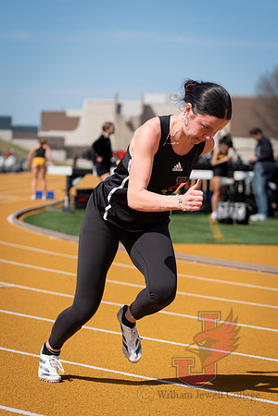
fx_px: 1598
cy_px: 208
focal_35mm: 138
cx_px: 139
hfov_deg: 9.9
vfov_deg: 14.9
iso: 100
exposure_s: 1/1250
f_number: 3.5
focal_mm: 92
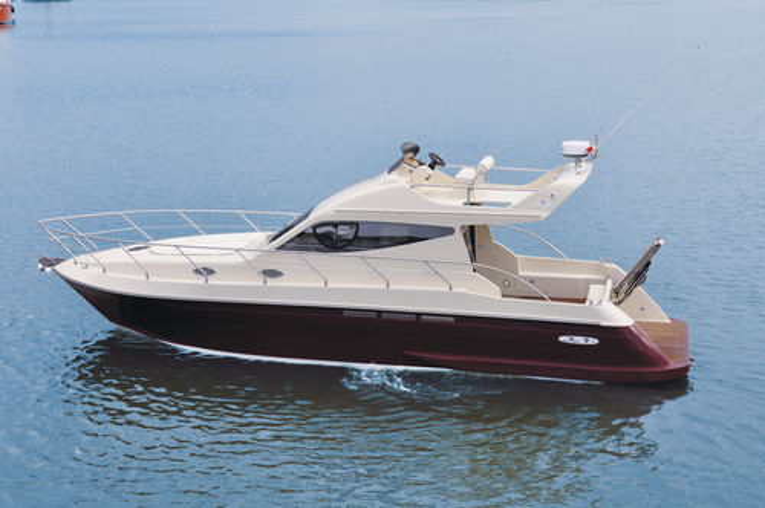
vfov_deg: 23.7
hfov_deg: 35.1
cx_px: 382
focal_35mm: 57
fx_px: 1210
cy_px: 254
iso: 250
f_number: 10
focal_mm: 38
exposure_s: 1/200
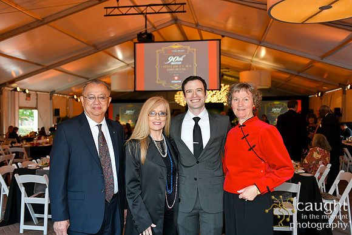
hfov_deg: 54.4
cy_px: 118
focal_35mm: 35
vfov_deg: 37.9
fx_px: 342
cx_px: 176
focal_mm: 35
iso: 1250
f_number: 3.2
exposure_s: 1/160
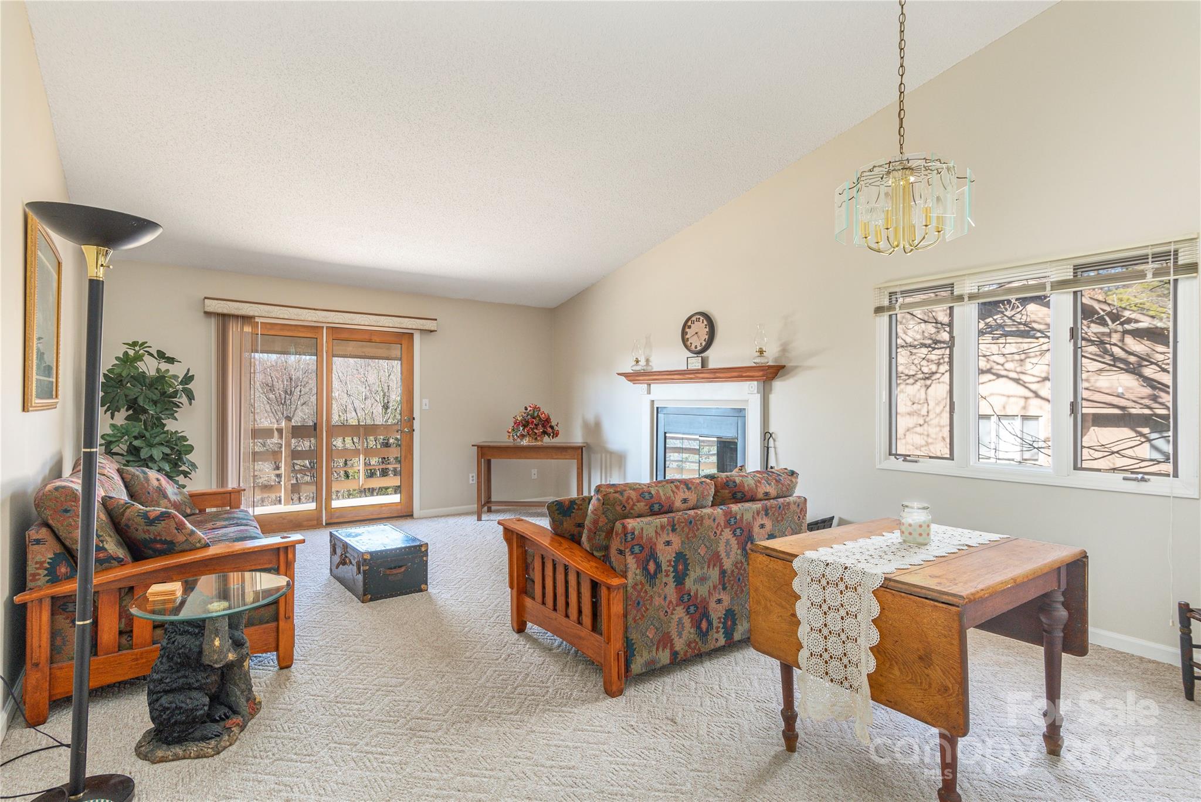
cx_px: 600
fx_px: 567
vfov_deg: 70.5
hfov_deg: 93.3
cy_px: 401
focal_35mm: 17
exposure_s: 1/20
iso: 320
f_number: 7.1
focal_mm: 17
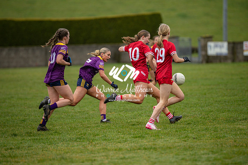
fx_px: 1860
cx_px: 124
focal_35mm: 270
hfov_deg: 7.6
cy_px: 82
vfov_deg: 5.1
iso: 900
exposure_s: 1/640
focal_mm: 270
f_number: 2.8
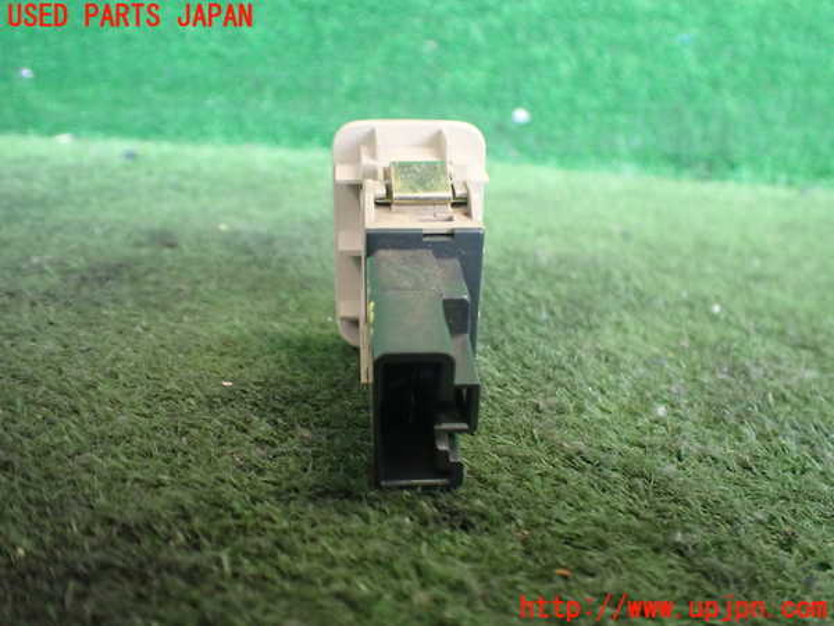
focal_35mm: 30
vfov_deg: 46.8
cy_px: 313
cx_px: 417
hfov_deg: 60.0
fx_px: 723
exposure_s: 1/80
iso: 800
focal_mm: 5.4
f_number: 2.3
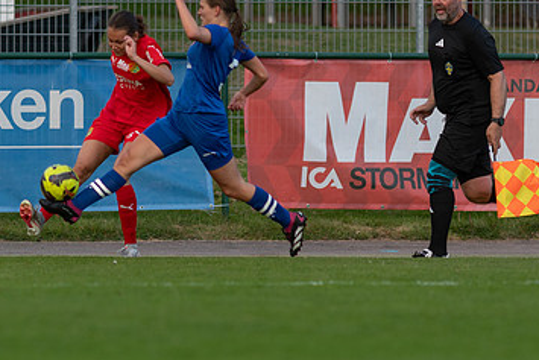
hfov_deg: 2.6
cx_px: 121
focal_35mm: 790
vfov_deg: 1.7
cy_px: 157
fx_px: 11832
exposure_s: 1/1000
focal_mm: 300
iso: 220
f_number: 3.2
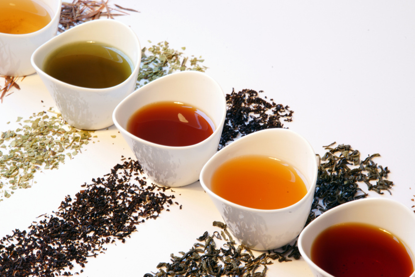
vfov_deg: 10.2
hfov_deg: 15.2
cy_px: 138
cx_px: 208
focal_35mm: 135
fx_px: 1556
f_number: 22
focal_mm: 135
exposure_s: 1.3
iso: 200
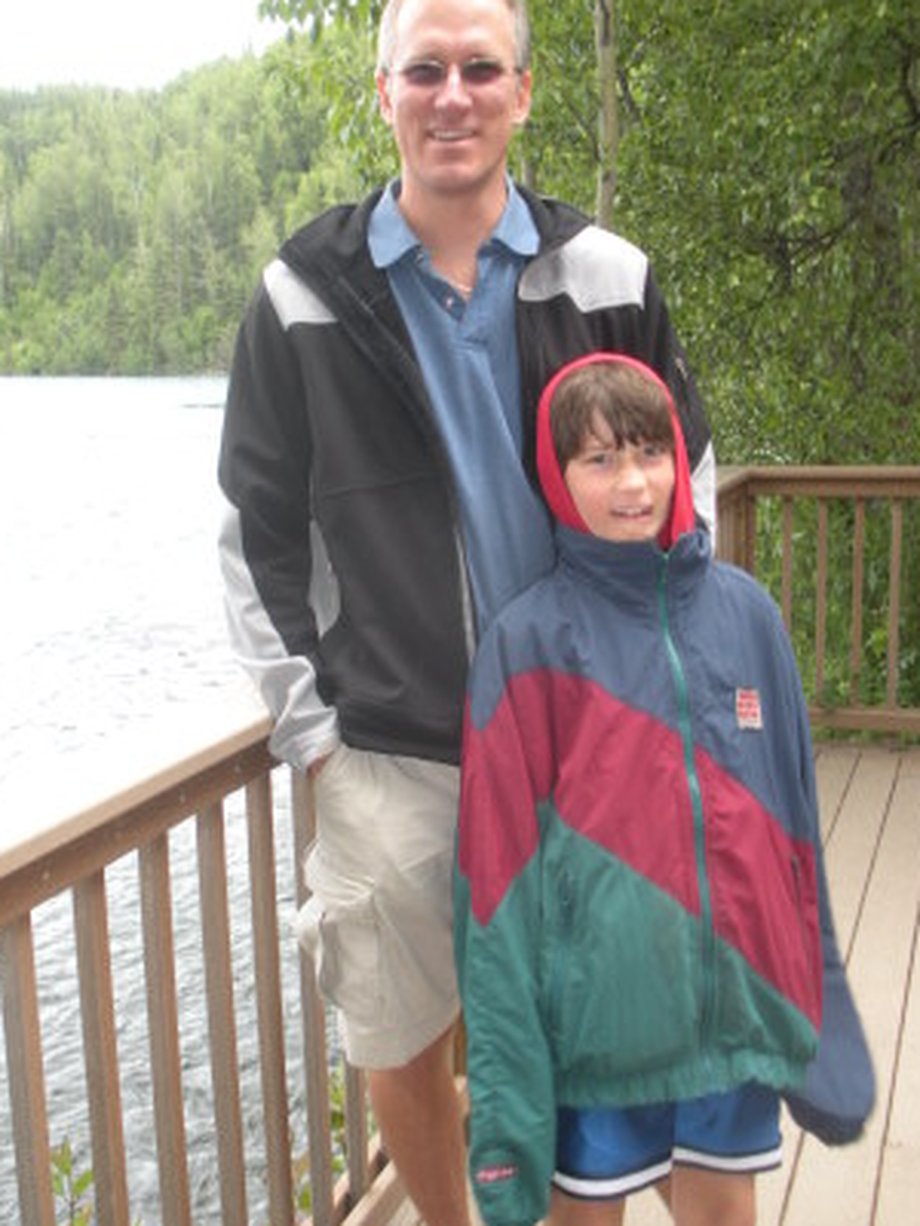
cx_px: 432
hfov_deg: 35.1
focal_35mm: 41
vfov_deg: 45.8
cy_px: 644
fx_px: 1453
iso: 108
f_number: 3.5
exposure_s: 1/64.1
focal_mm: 6.3
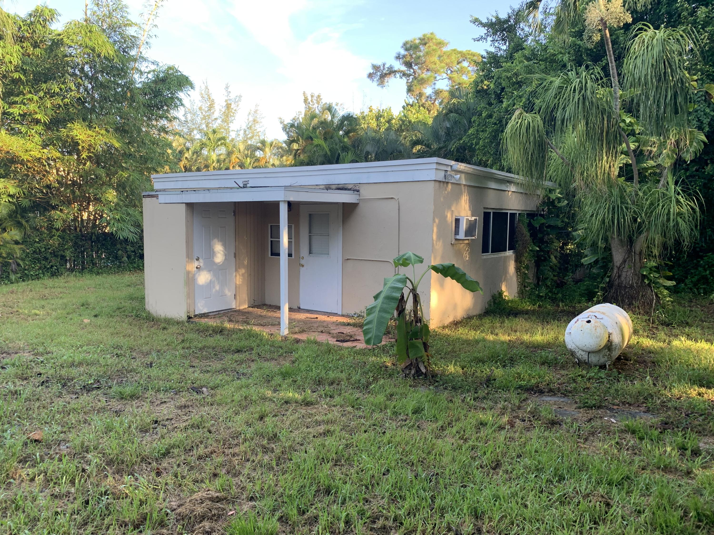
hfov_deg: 67.3
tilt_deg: -4.9
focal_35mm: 26
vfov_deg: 53.1
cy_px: 268
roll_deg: -0.6
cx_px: 357
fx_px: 536
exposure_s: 1/121
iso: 32
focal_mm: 4.25
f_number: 1.8
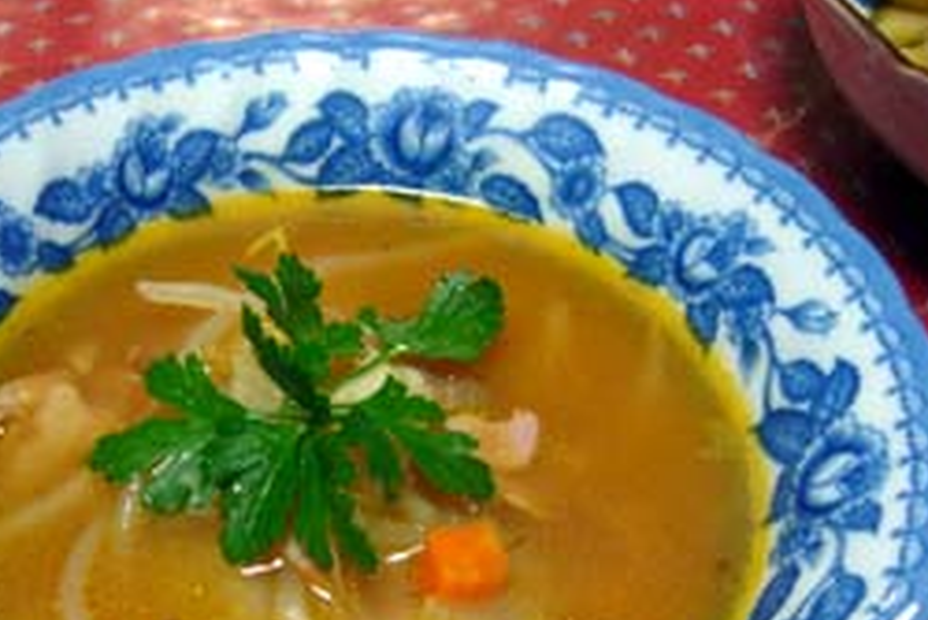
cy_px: 447
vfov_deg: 26.3
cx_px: 327
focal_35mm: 51
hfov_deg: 38.5
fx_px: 1315
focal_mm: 5.8
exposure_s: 1/8
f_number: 2.8
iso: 80
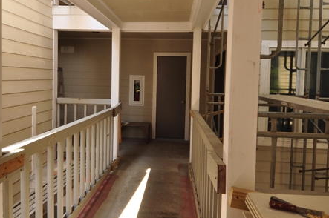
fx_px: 237
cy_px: 89
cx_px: 151
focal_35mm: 26
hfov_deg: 69.3
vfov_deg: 49.2
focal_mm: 12
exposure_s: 1/200
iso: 200
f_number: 4
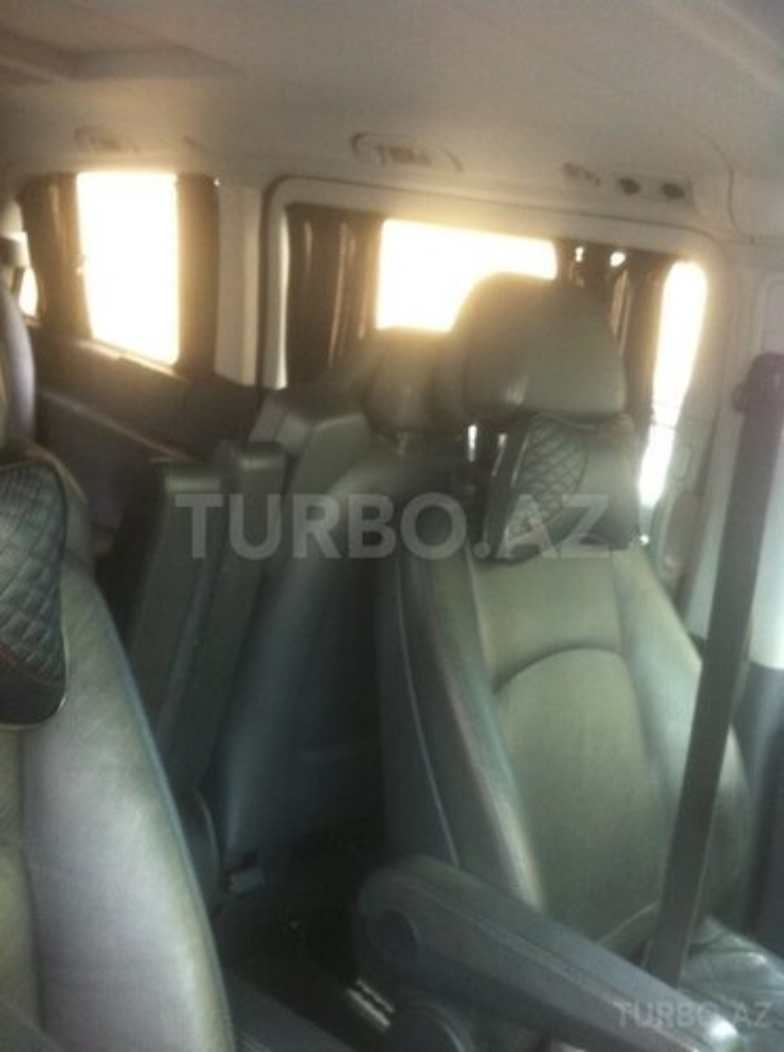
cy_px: 526
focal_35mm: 35
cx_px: 392
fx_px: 1061
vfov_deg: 52.7
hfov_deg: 40.6
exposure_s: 1/15
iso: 160
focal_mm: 3.85
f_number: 2.8
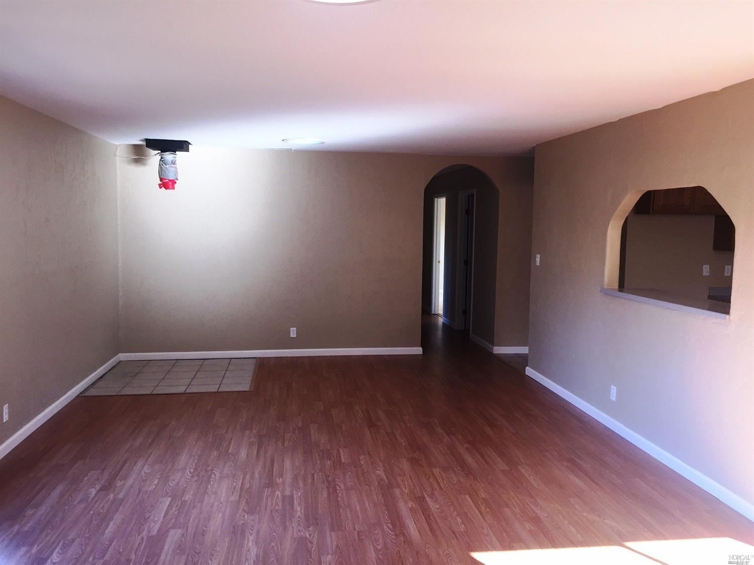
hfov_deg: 61.7
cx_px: 377
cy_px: 282
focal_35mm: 29
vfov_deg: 48.2
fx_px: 632
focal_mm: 4.15
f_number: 2.2
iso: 40
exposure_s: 1/30
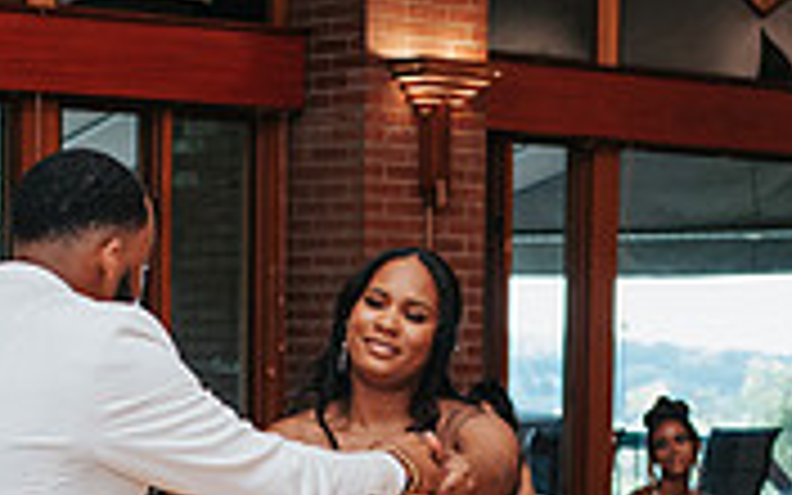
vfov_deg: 9.4
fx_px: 2957
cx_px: 465
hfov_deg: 15.2
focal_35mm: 137
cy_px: 608
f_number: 3.2
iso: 1000
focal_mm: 35
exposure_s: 1/200
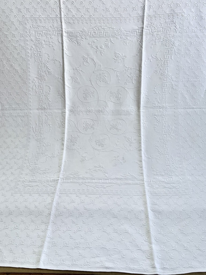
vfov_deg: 67.3
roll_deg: +3.8
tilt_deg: -42.4
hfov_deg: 53.1
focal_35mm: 26
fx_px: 206
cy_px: 138
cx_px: 103
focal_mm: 4.2
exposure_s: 1/121
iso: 100
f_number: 1.6
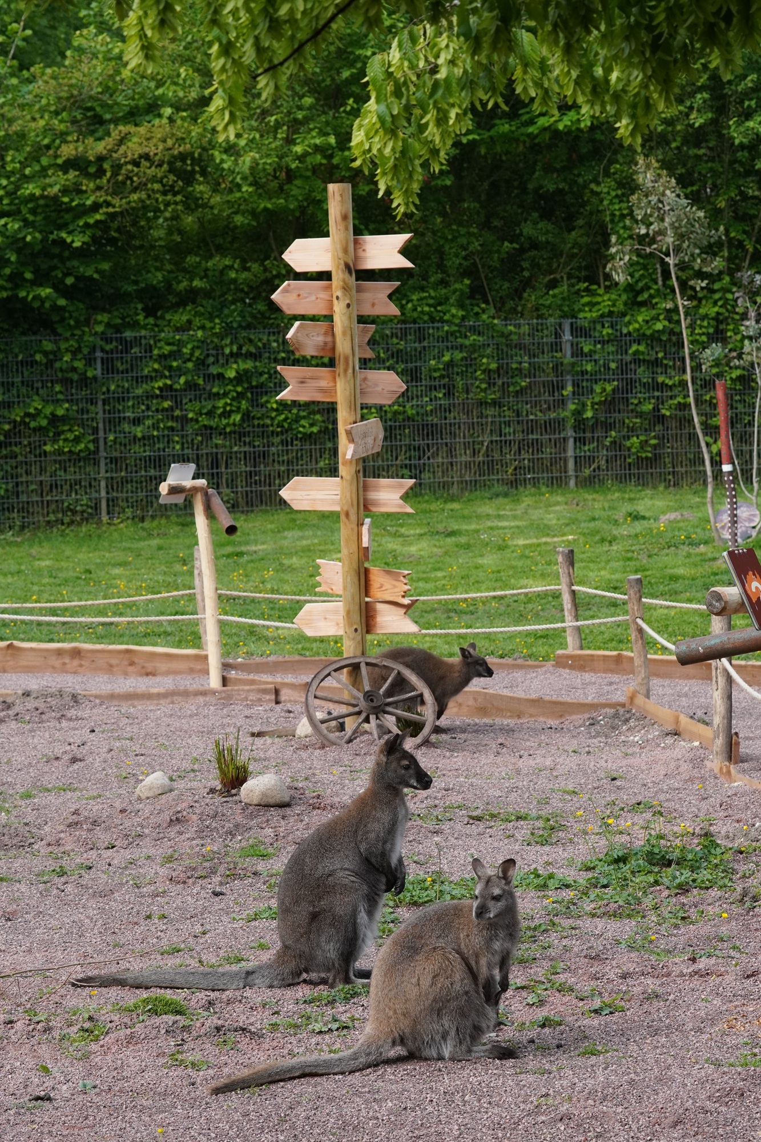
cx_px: 380
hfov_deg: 12.0
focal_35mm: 114
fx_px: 3615
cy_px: 571
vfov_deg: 17.9
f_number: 8
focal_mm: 76
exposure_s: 1/1000
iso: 1000
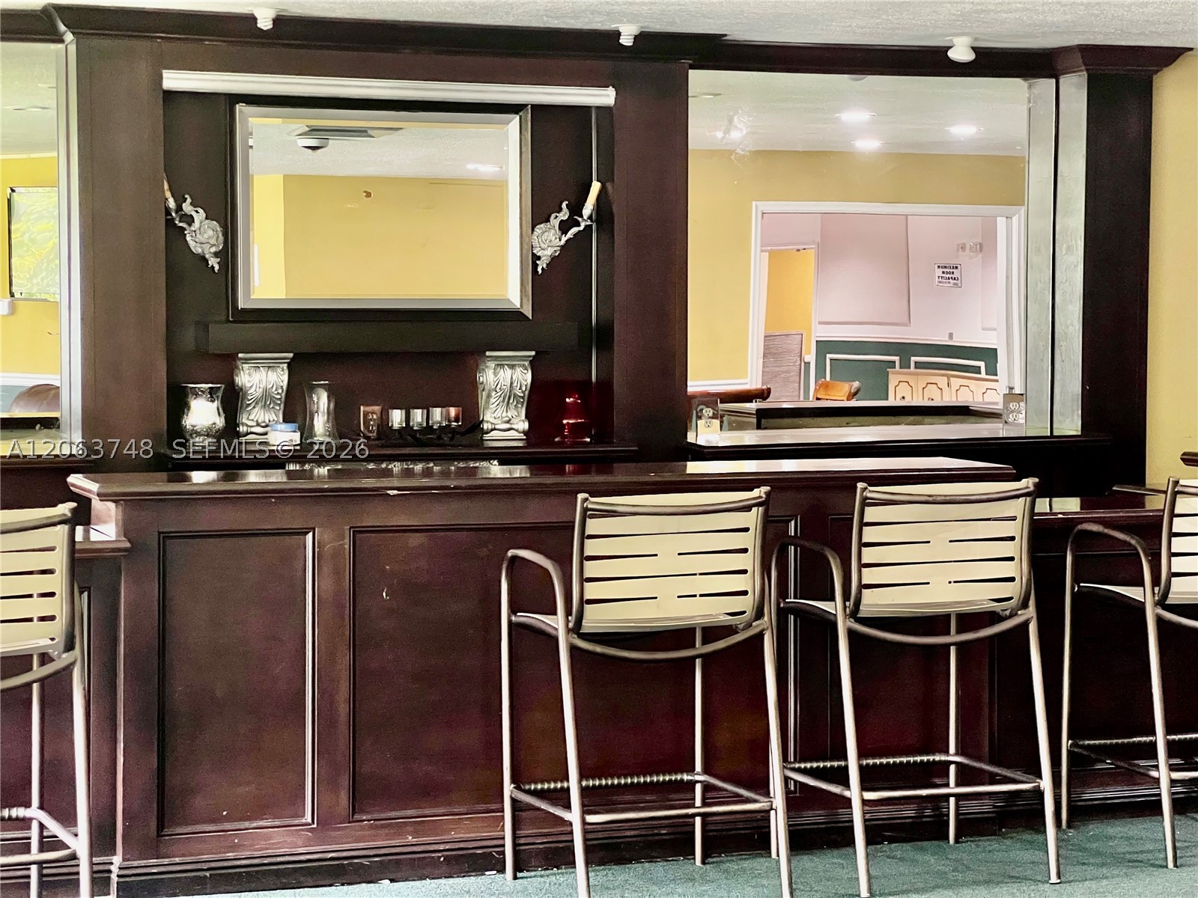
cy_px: 449
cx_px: 599
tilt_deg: -3.1
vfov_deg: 19.1
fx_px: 2665
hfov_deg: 25.3
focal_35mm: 77
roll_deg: +0.0
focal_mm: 9
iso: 800
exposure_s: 1/30
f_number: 2.8
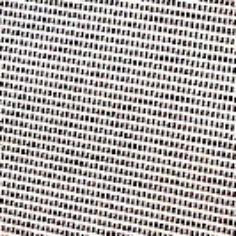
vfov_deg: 5.5
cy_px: -5
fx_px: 2461
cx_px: -307
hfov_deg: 5.3
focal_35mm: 319
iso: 200
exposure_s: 1/15
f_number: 4.1
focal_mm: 9
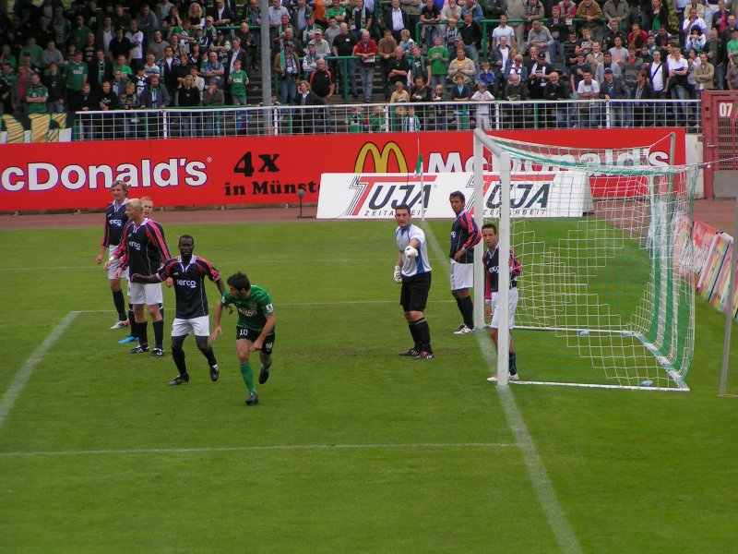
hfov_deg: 10.5
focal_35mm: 188
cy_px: 277
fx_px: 4008
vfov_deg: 7.9
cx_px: 369
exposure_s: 1/400
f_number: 3.5
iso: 50
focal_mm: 28.8
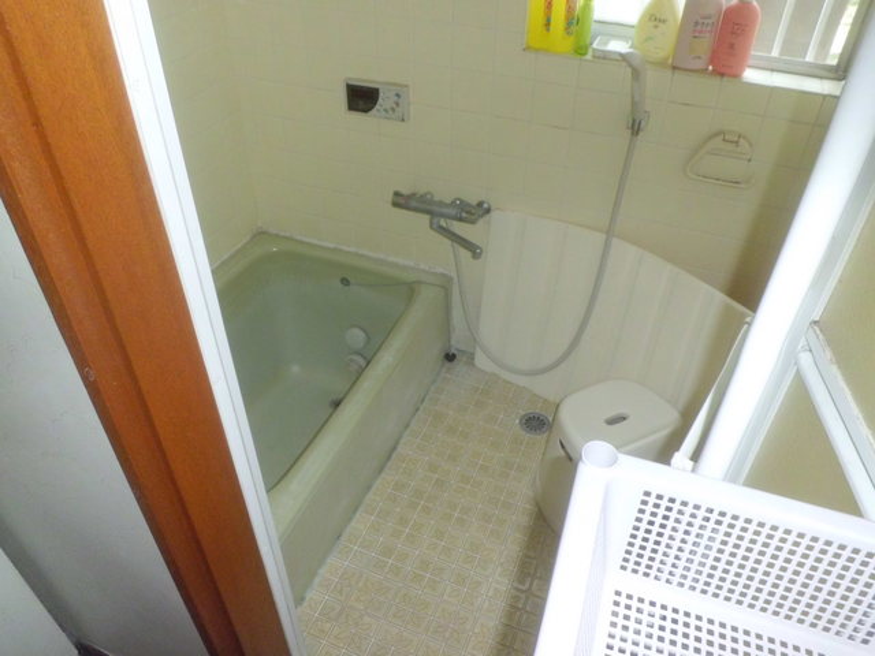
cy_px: 328
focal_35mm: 26
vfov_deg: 53.1
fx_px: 657
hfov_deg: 67.3
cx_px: 438
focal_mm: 4.7
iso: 200
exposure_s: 1/60
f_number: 2.8
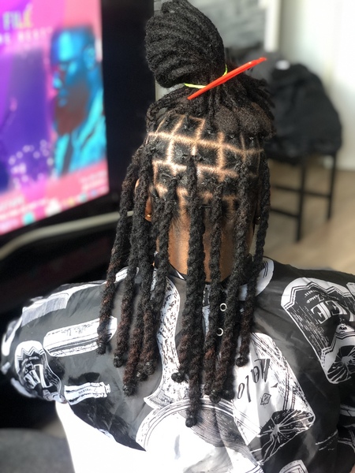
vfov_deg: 36.8
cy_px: 236
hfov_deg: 28.0
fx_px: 711
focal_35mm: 52
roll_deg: +0.0
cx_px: 178
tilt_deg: -23.5
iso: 160
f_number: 2.4
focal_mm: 6
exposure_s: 1/11
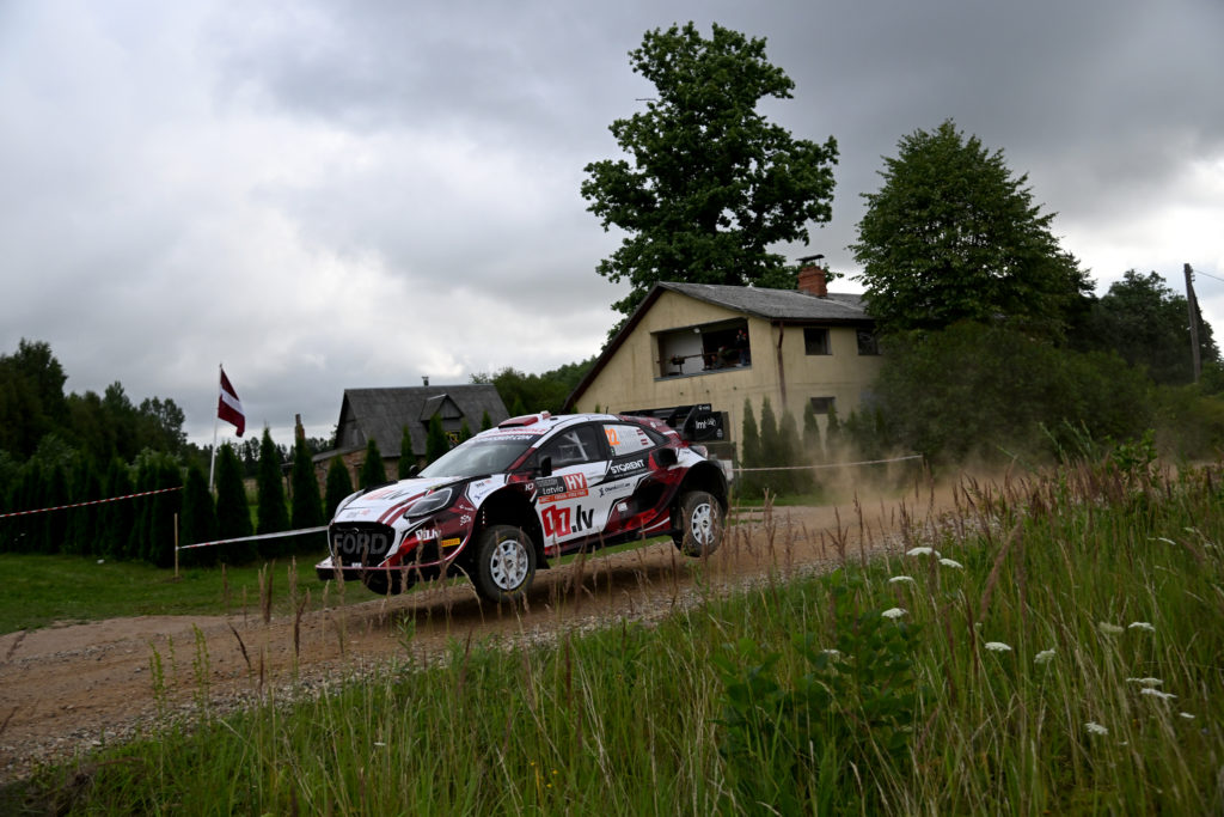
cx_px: 612
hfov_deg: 55.8
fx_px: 1156
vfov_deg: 38.9
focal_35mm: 34
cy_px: 408
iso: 800
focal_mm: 34
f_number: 5
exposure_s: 1/3200
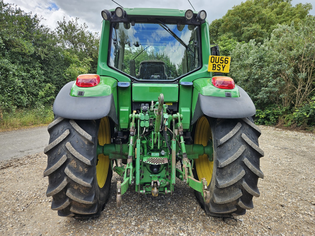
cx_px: 158
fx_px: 209
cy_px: 118
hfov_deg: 73.9
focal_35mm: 23
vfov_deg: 58.9
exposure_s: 1/338
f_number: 1.8
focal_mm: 5.4
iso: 25
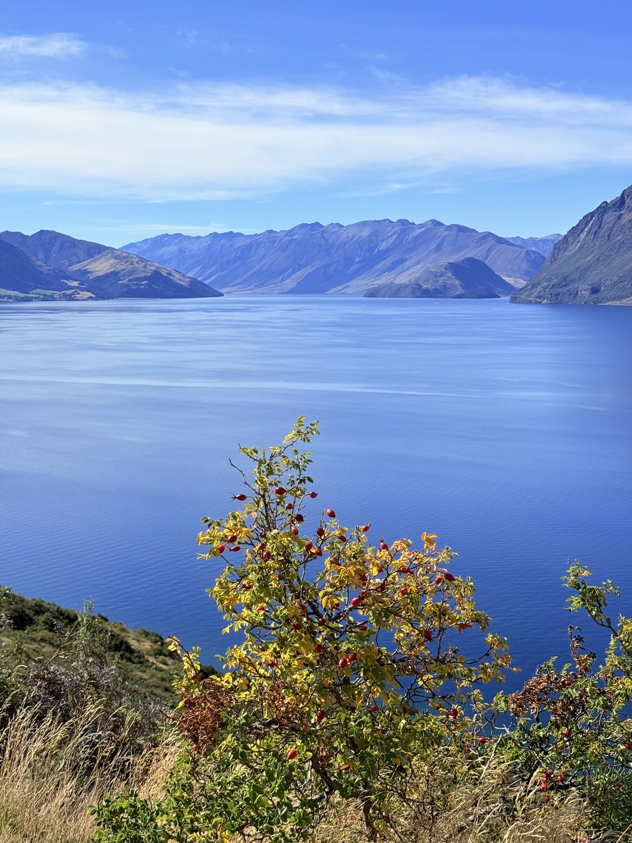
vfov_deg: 39.7
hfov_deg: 30.3
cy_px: 422
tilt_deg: -6.1
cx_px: 316
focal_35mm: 48
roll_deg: -0.1
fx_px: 1168
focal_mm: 6.76
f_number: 1.78
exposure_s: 1/7874
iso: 64
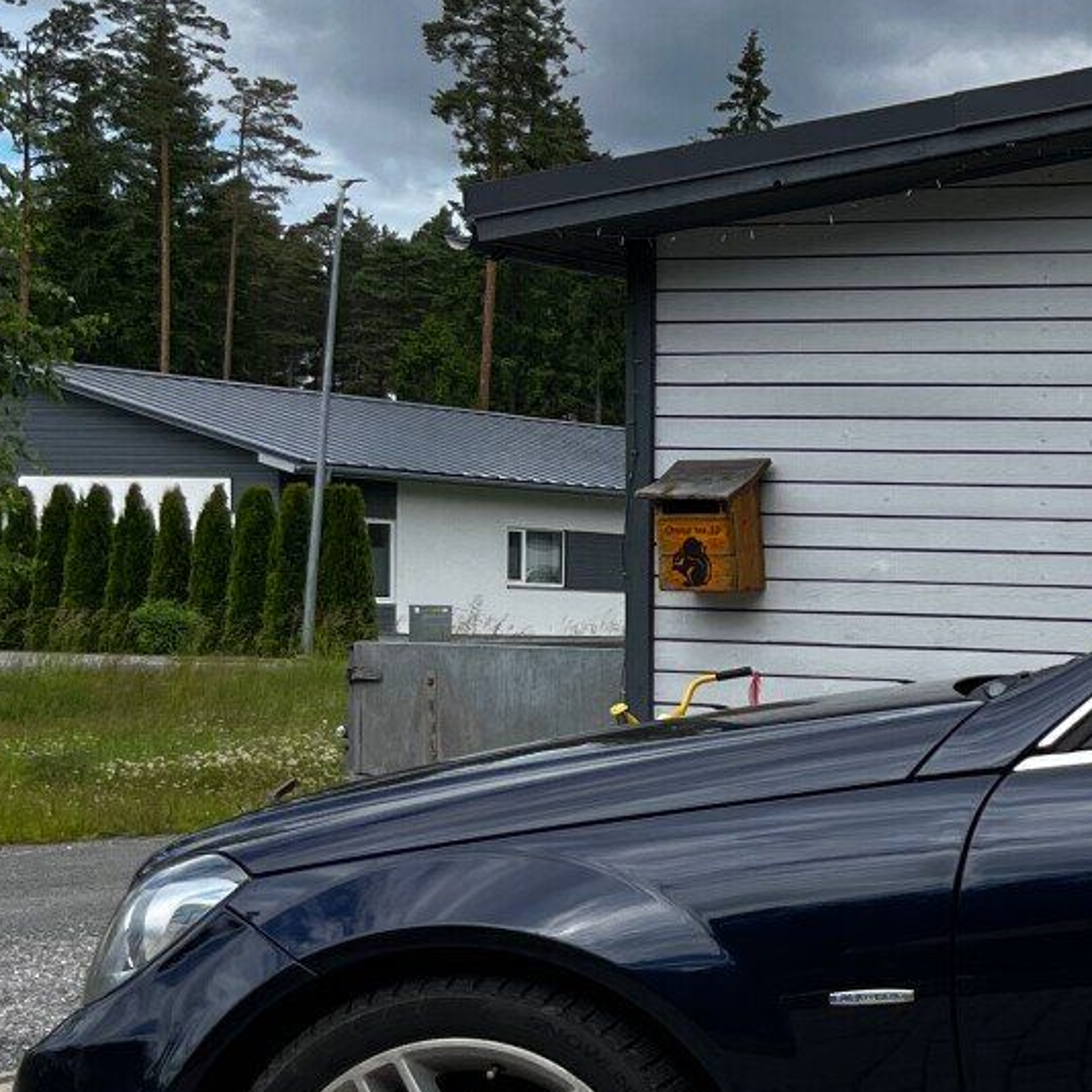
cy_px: 721
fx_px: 2998
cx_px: 1802
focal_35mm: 84
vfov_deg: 20.6
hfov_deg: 17.7
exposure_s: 1/3049
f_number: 1.6
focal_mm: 5.1
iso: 50
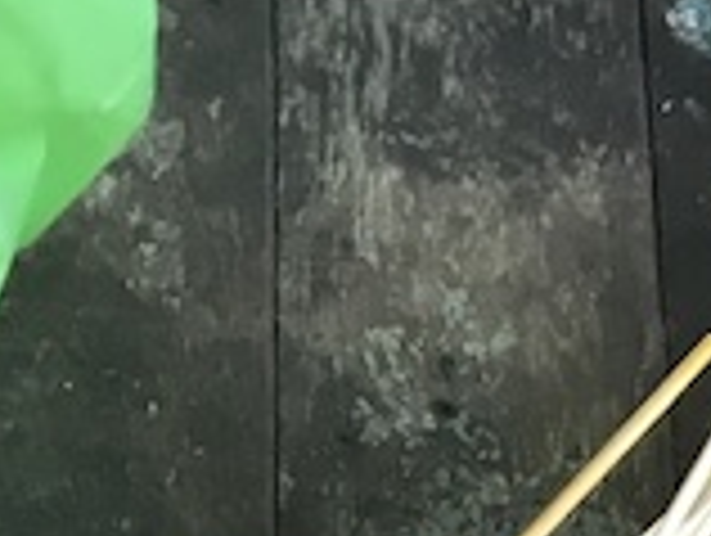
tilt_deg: -53.6
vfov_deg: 6.2
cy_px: 1680
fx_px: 4526
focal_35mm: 220
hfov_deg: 8.2
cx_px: 1750
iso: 32
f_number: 2.2
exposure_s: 1/33
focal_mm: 4.15
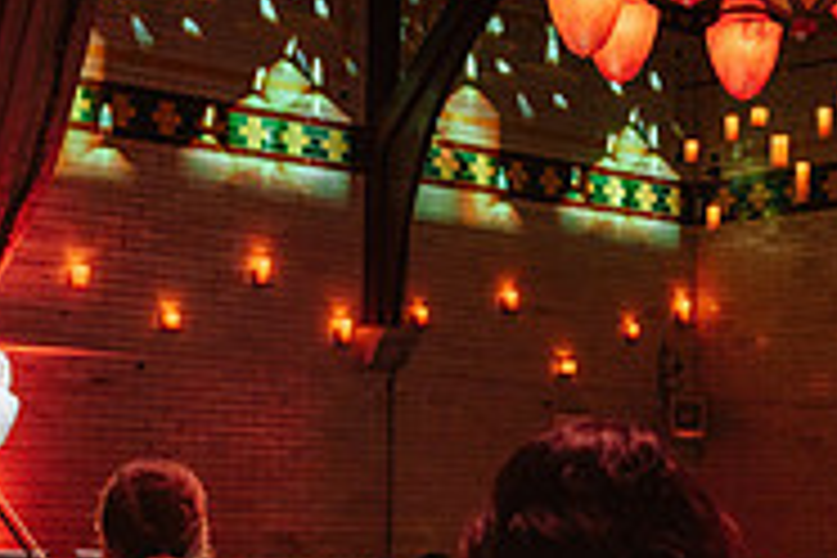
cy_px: 304
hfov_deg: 24.0
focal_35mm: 84
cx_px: 261
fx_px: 1953
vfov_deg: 16.3
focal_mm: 27
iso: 1600
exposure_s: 1/100
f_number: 2.8
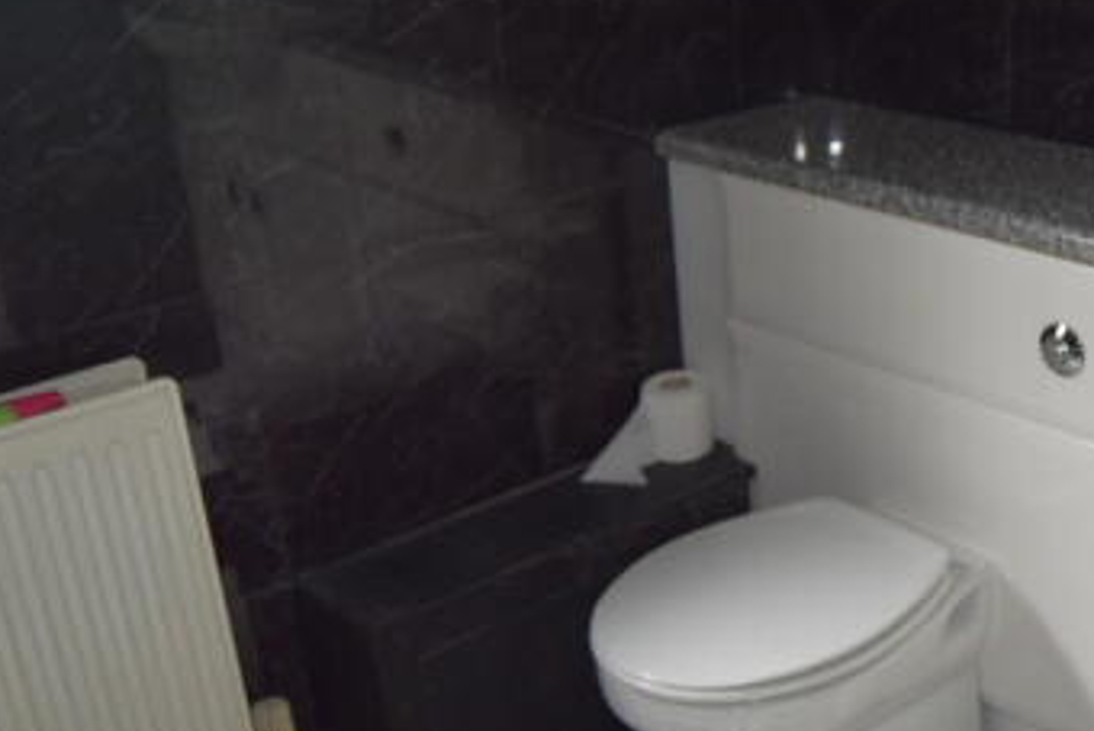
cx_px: 981
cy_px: 401
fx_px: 1581
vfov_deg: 26.0
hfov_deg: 35.9
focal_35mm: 52
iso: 640
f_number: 3.5
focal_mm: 18
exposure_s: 1/60
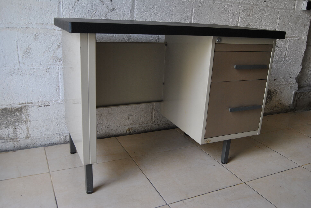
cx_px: 156
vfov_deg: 40.1
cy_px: 104
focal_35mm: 33
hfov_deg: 57.2
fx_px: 285
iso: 200
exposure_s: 1/100
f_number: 5
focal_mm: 22
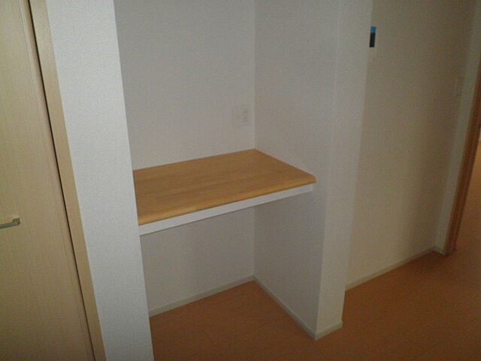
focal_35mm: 26
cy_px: 180
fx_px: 361
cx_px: 240
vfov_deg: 53.1
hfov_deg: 67.3
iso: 160
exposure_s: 1/30
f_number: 2.8
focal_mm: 4.7
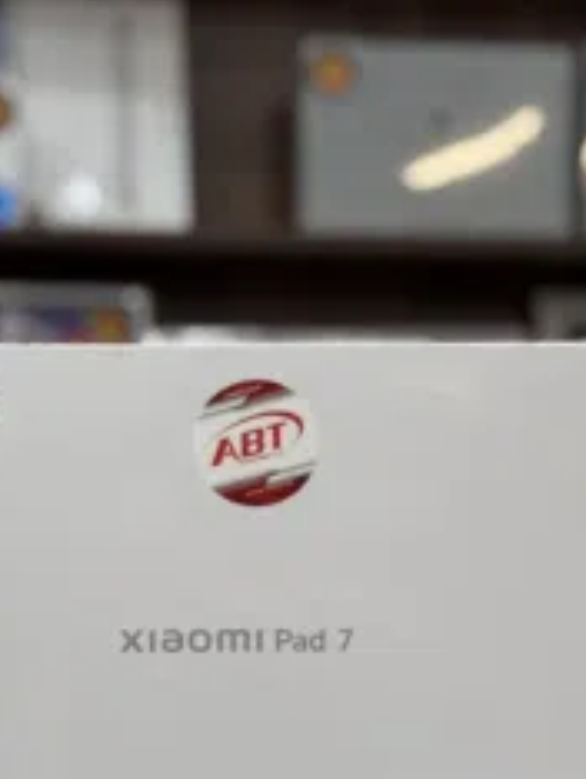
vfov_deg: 23.6
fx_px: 1847
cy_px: 559
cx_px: 250
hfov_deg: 18.0
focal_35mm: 82
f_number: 1.78
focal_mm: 6.76
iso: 50
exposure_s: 1/121
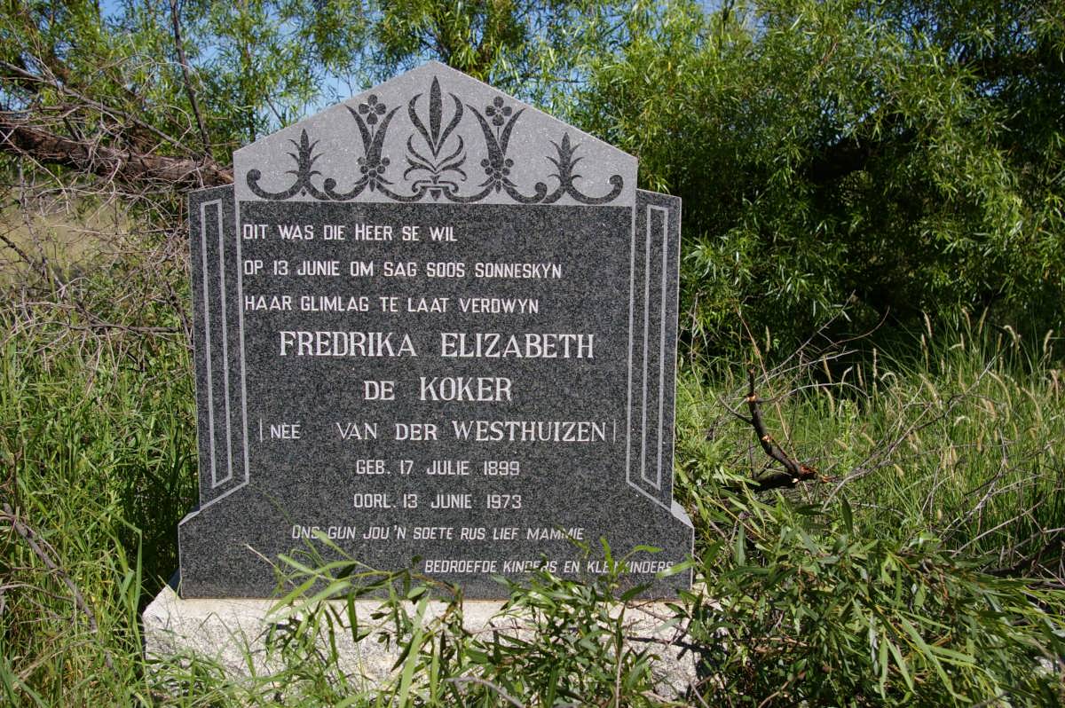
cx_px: 532
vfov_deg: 34.2
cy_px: 354
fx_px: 1153
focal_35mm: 39
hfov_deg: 49.6
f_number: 5.6
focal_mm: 26
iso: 200
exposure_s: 1/1000
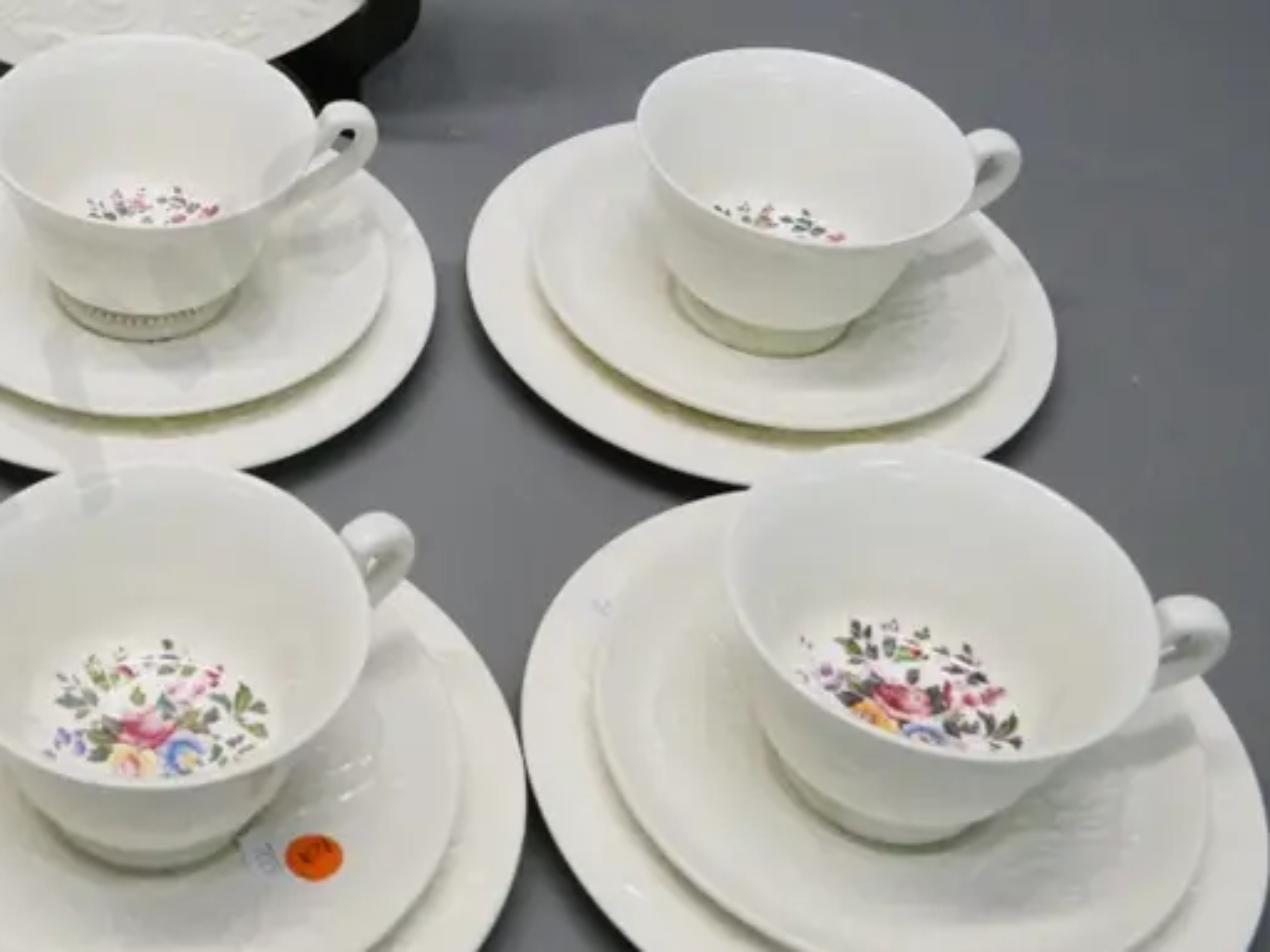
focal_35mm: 60
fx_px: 2201
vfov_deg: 24.2
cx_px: 236
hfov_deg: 31.3
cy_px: 268
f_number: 4.6
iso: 3200
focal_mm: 15
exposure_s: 1/640
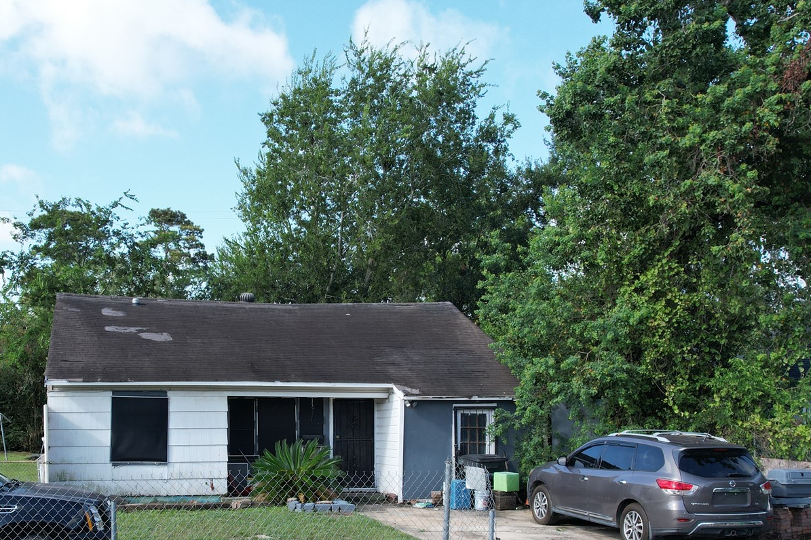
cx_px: 289
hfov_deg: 47.9
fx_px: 901
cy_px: 398
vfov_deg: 32.8
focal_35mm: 40
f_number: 2.8
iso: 130
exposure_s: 1/725
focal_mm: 8.38
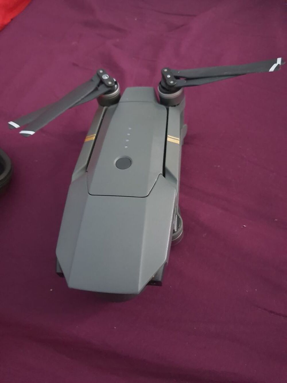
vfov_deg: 67.3
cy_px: 192
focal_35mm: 26
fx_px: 287
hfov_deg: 53.1
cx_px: 144
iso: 800
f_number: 1.7
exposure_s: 1/10
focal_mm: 4.32
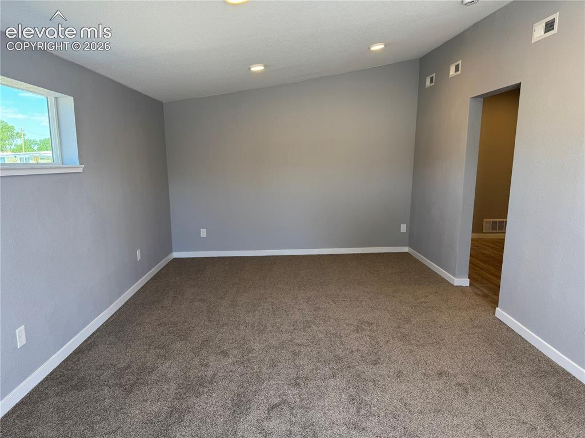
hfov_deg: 71.6
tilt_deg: -8.6
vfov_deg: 56.8
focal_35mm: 24
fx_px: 405
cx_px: 292
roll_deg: -0.1
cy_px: 219
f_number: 1.78
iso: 80
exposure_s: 1/161
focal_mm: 6.76
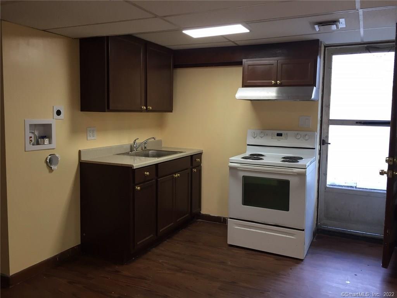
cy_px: 149
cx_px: 198
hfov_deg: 61.7
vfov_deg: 48.2
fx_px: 333
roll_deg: -3.2
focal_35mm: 29
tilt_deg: -3.4
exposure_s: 1/30
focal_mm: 4.15
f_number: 2.2
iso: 64
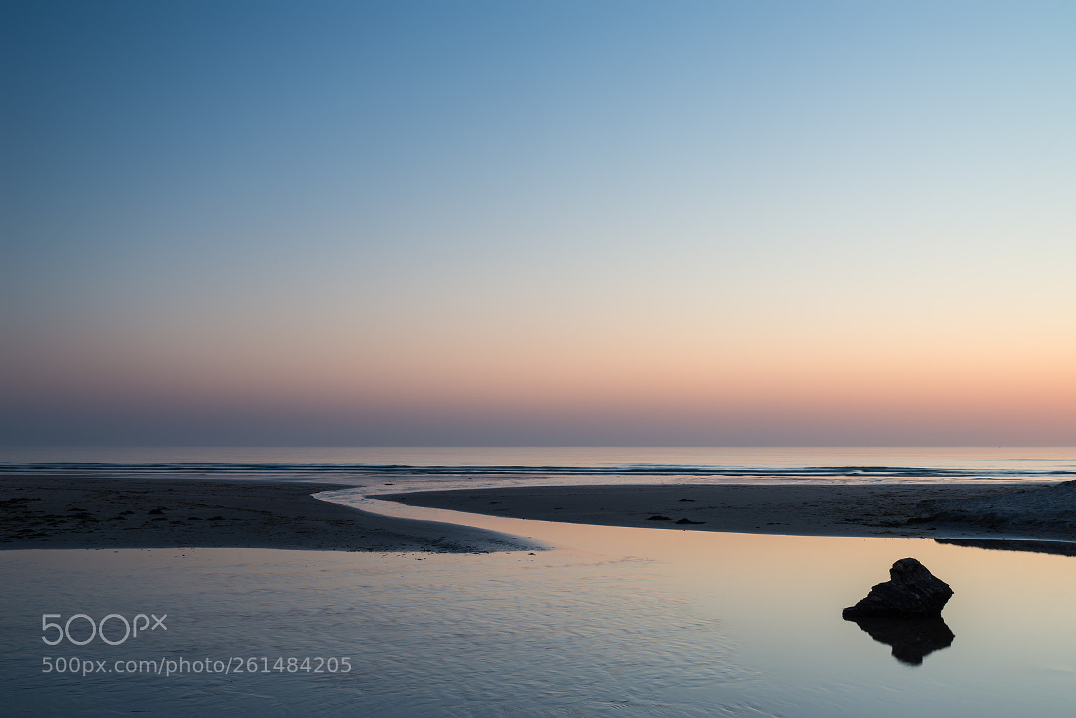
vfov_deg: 37.9
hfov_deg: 54.4
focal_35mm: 35
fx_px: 1046
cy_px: 359
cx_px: 538
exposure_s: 1
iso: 100
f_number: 11
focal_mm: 35
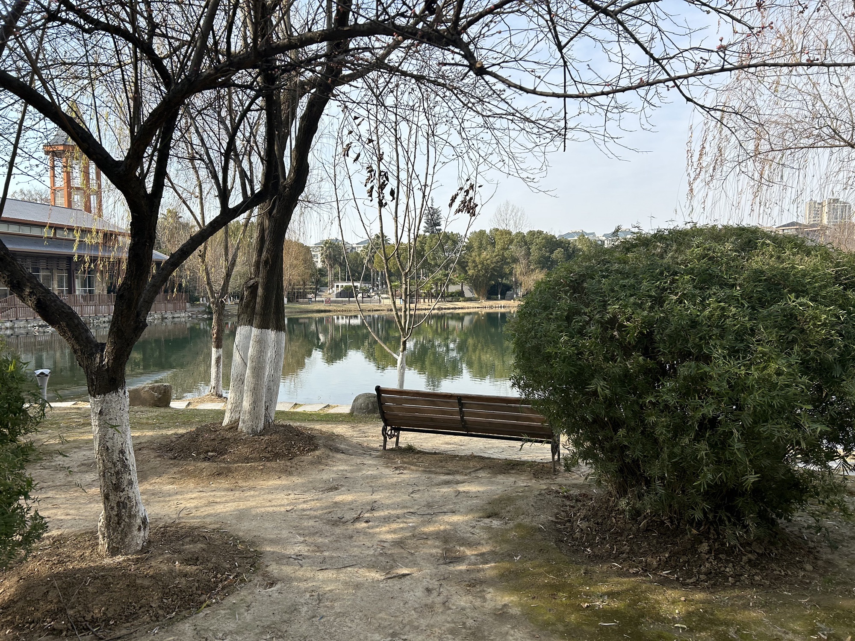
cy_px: 320
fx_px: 642
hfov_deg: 67.3
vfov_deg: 53.1
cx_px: 428
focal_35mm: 26
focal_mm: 5.7
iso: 50
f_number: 1.5
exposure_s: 1/2404
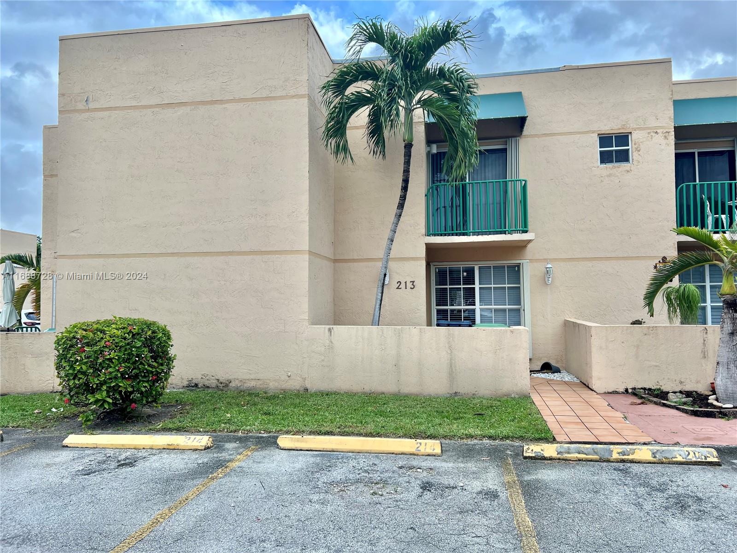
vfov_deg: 53.1
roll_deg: +0.4
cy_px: 276
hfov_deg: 67.3
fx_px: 554
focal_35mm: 26
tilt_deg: +1.7
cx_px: 368
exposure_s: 1/482
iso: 50
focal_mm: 5.7
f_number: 1.5
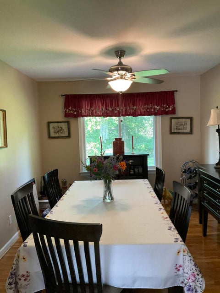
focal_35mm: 29
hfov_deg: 48.2
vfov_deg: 61.7
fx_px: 246
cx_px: 110
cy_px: 146
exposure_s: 1/60
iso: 125
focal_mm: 3
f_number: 1.8
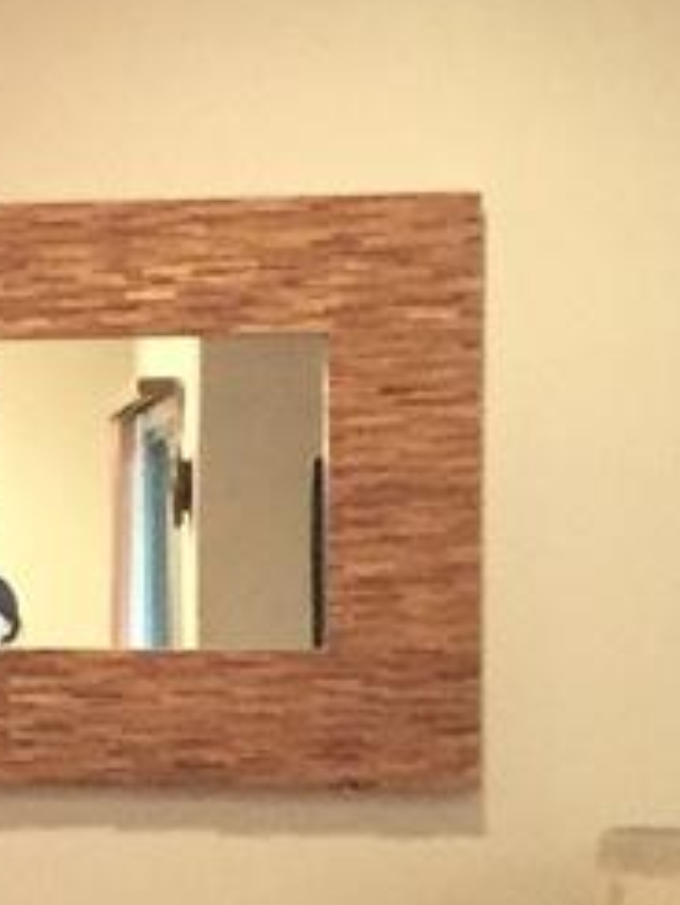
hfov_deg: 6.6
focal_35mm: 193
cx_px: -1770
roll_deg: -0.8
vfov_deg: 10.2
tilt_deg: -1.0
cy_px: 580
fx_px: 5051
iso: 250
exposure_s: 1/24
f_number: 2.2
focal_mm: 4.15
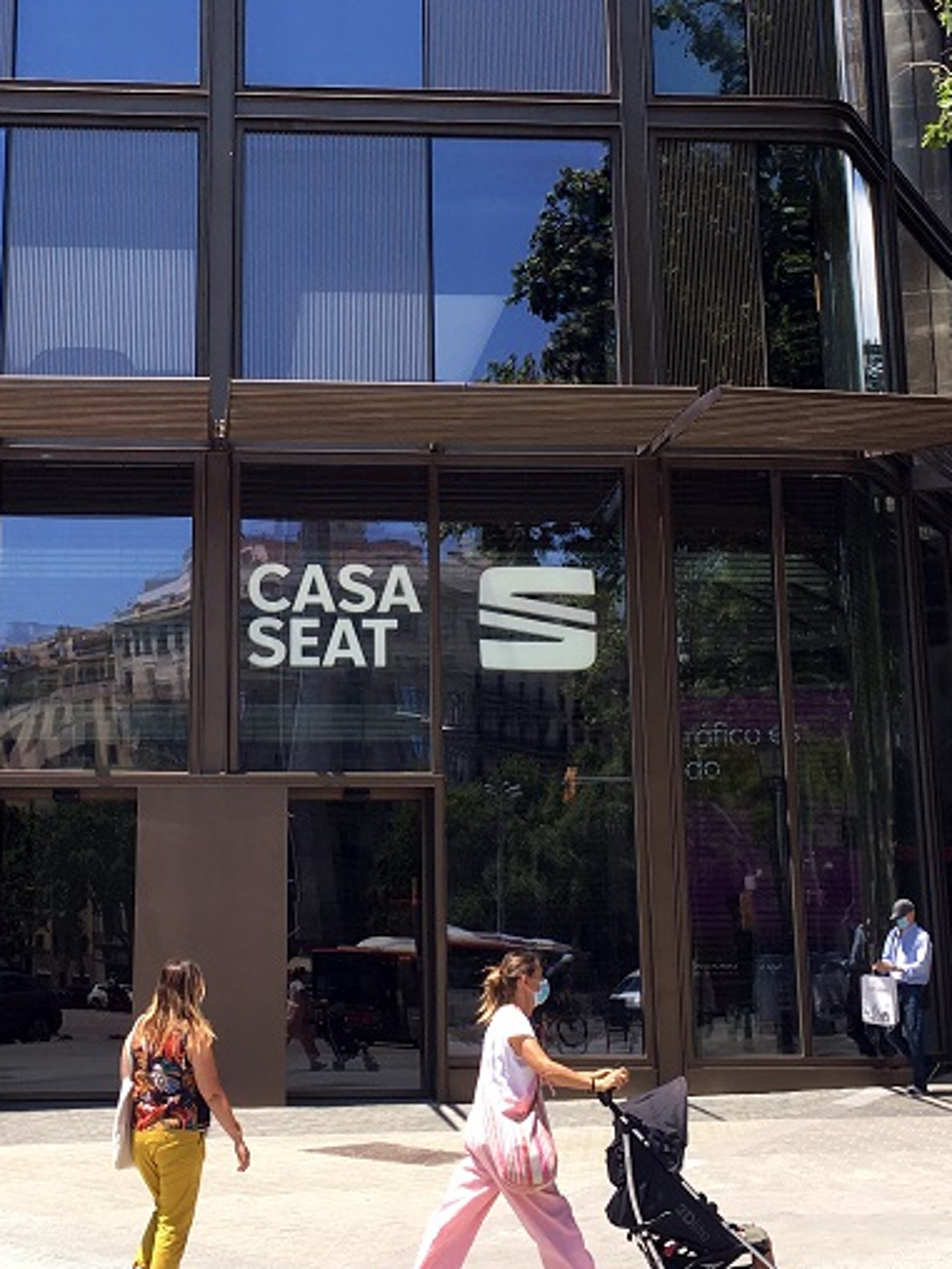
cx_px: 341
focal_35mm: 57
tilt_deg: +14.4
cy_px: 423
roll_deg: -0.3
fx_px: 2090
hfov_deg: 25.6
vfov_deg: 33.5
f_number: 2.2
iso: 25
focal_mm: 4.15
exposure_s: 1/718
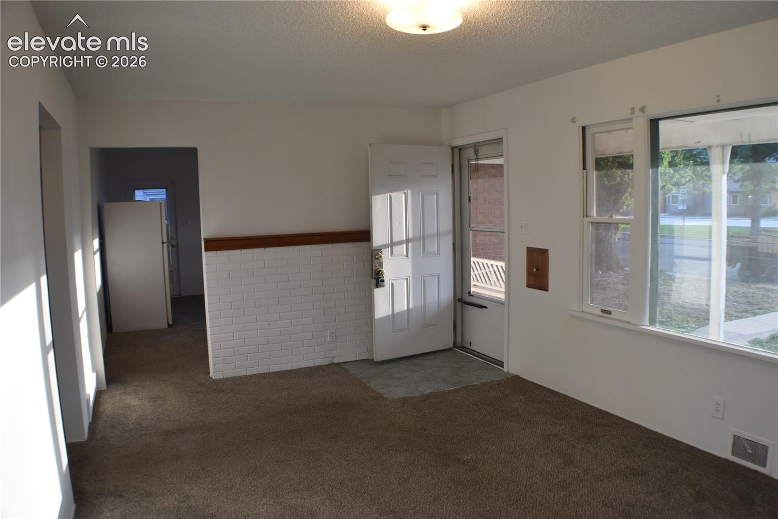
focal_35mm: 34
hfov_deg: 55.1
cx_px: 389
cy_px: 260
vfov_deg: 38.4
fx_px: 746
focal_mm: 23
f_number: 5
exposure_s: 1/100
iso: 400
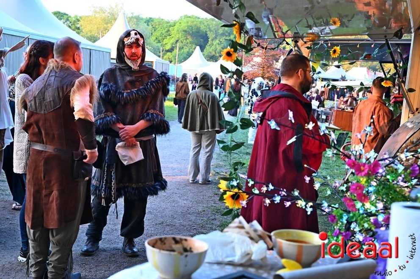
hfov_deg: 38.2
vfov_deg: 25.9
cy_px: 140
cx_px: 210
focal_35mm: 52
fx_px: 606
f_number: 9
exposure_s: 1/500
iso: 12800
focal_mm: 52
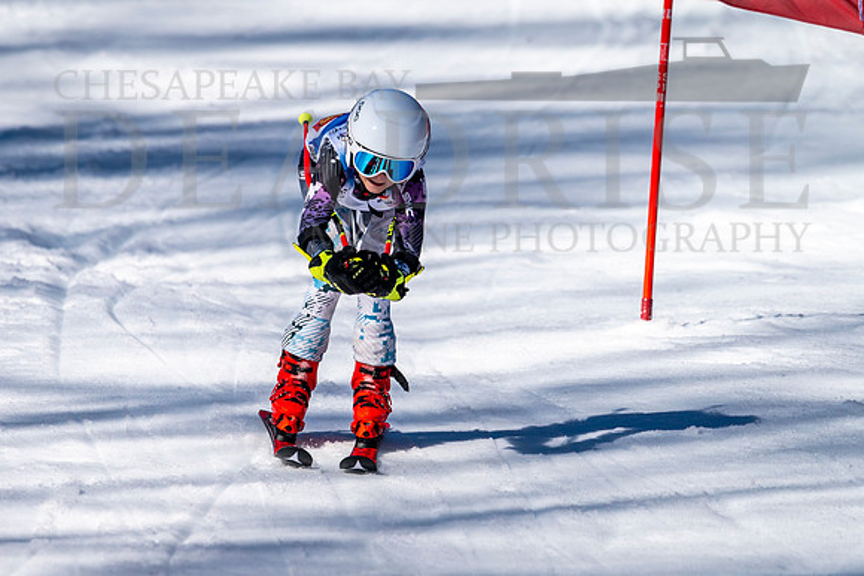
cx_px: 341
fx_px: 17771
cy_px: 308
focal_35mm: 740
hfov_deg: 2.8
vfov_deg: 1.9
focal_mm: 560
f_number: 8
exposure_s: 1/2000
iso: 200
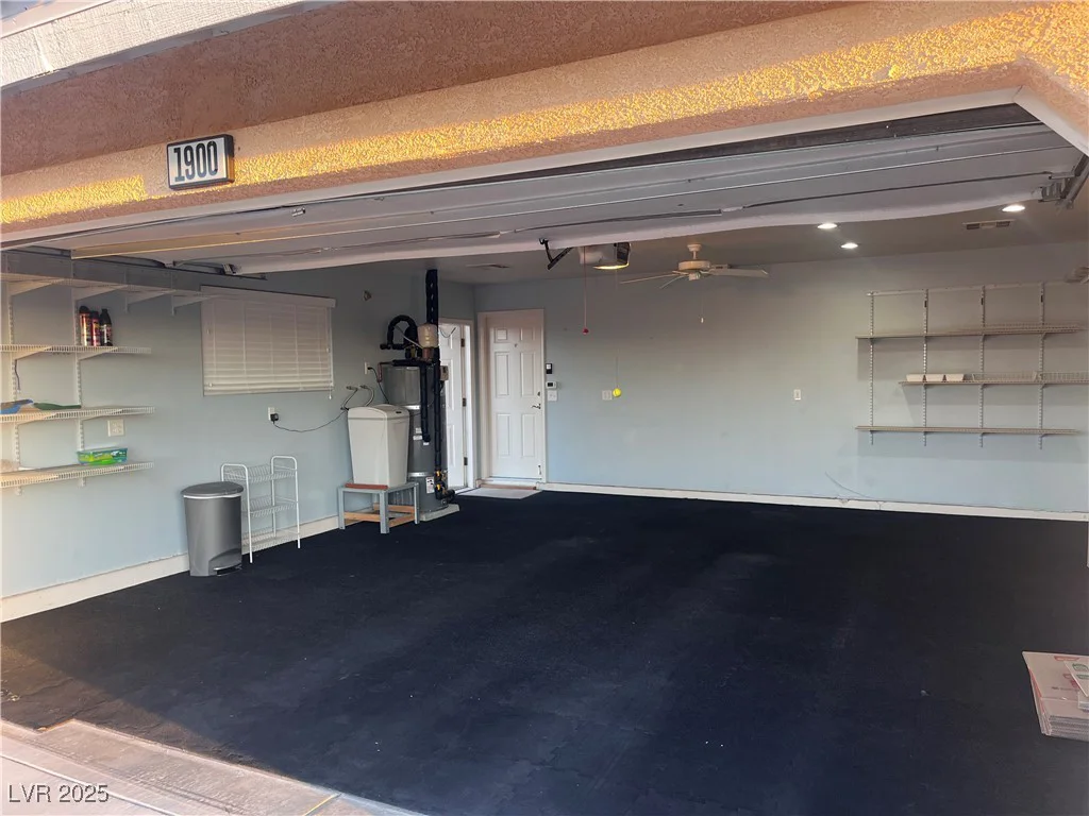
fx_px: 818
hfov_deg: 67.3
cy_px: 408
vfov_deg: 53.1
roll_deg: +1.1
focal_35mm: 26
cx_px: 544
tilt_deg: -2.3
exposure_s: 1/121
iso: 80
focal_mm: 5.1
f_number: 1.6
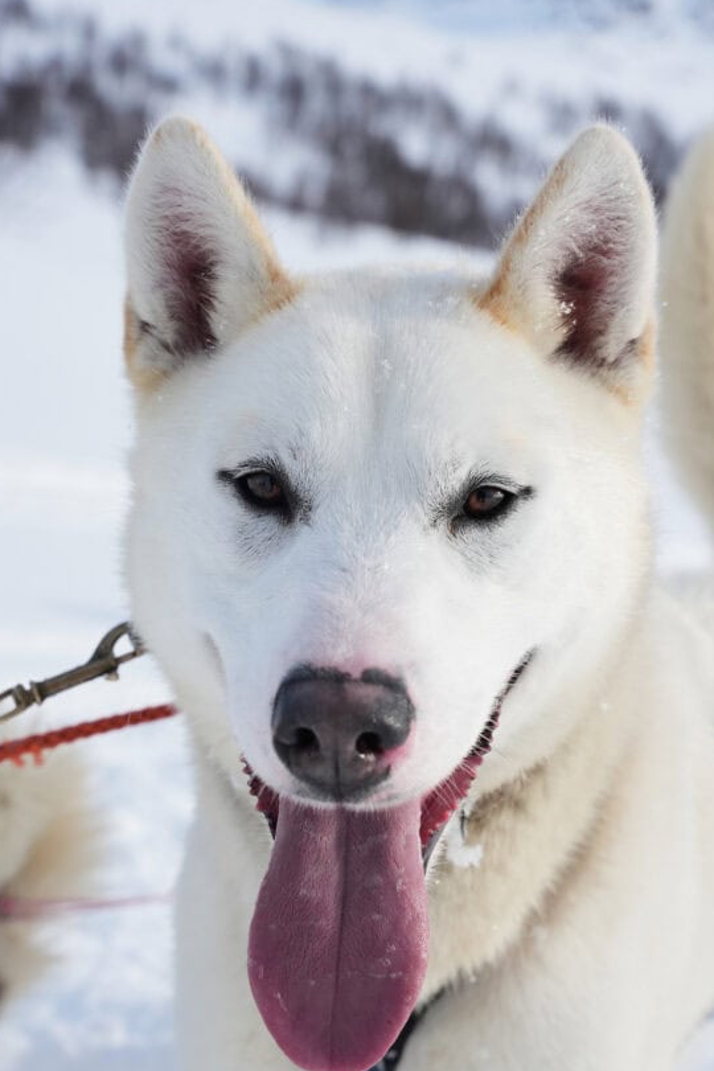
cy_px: 555
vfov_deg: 29.6
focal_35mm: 68
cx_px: 371
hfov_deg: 20.0
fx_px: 2027
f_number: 7.1
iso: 400
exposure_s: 1/1250
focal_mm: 53.9
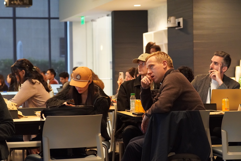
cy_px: 80
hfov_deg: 18.2
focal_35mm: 112
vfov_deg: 12.2
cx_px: 120
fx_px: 753
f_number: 4
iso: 5000
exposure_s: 1/160
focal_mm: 75
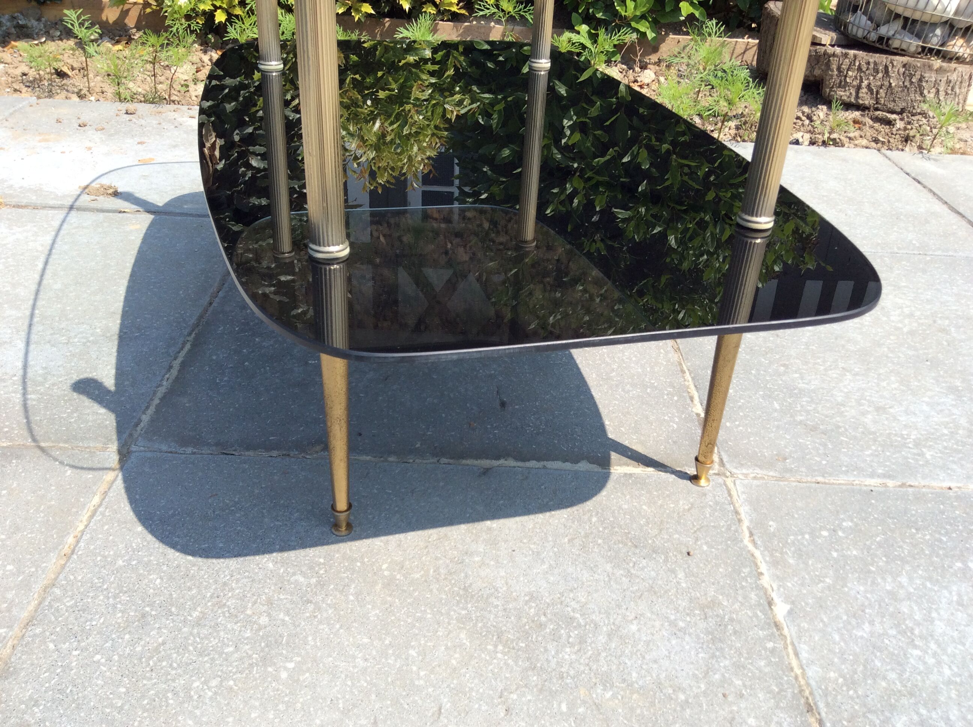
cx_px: 486
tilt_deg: -33.7
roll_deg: -2.7
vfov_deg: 44.1
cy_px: 364
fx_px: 898
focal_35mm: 32
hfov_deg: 56.9
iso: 32
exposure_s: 1/1059
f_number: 2.4
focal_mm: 3.3
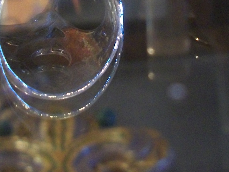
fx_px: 721
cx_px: 162
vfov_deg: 13.0
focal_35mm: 109
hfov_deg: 18.0
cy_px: -69
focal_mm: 6.3
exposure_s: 1/8
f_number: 3.1
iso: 320
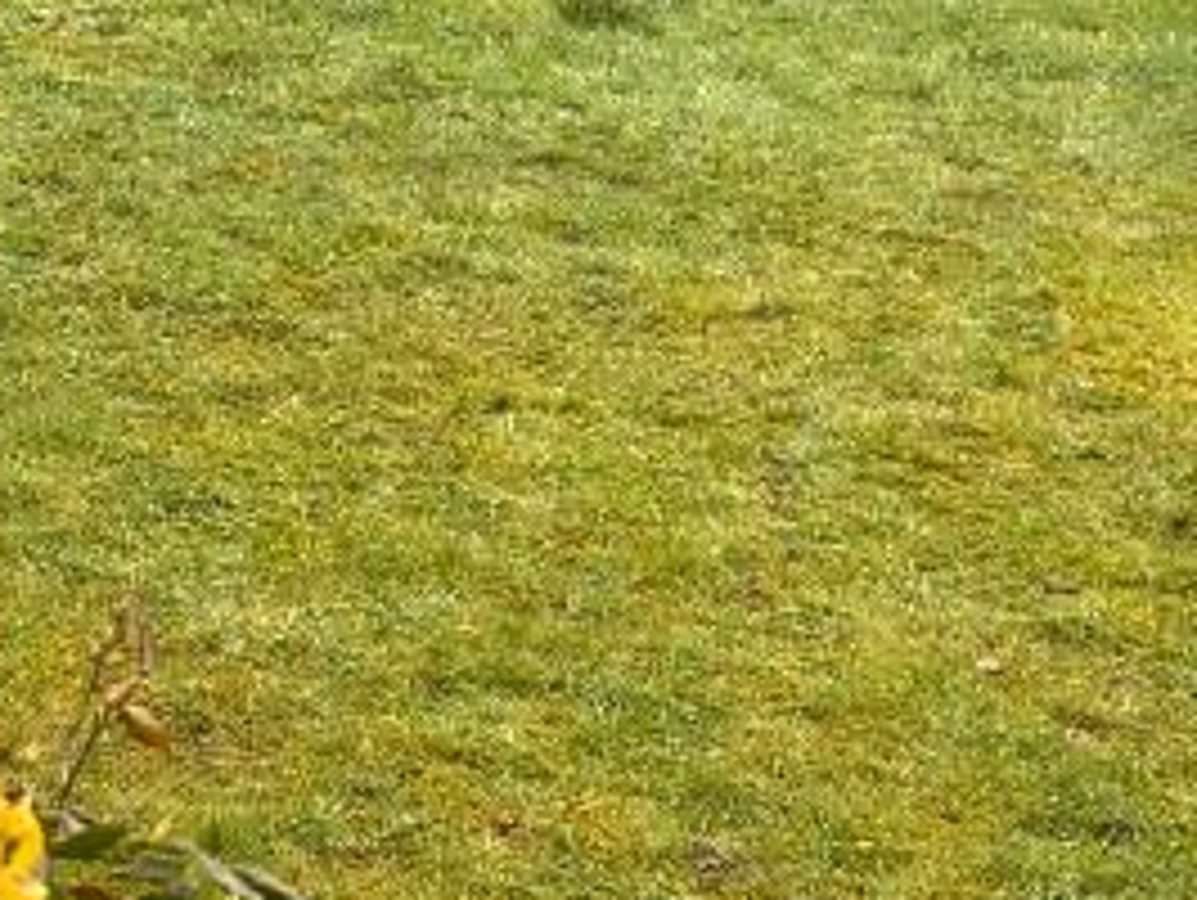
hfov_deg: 18.3
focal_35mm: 100
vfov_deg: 14.5
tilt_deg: -10.2
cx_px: -356
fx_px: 3461
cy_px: -40
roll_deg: -0.4
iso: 32
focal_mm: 5.96
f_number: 1.6
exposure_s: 1/121
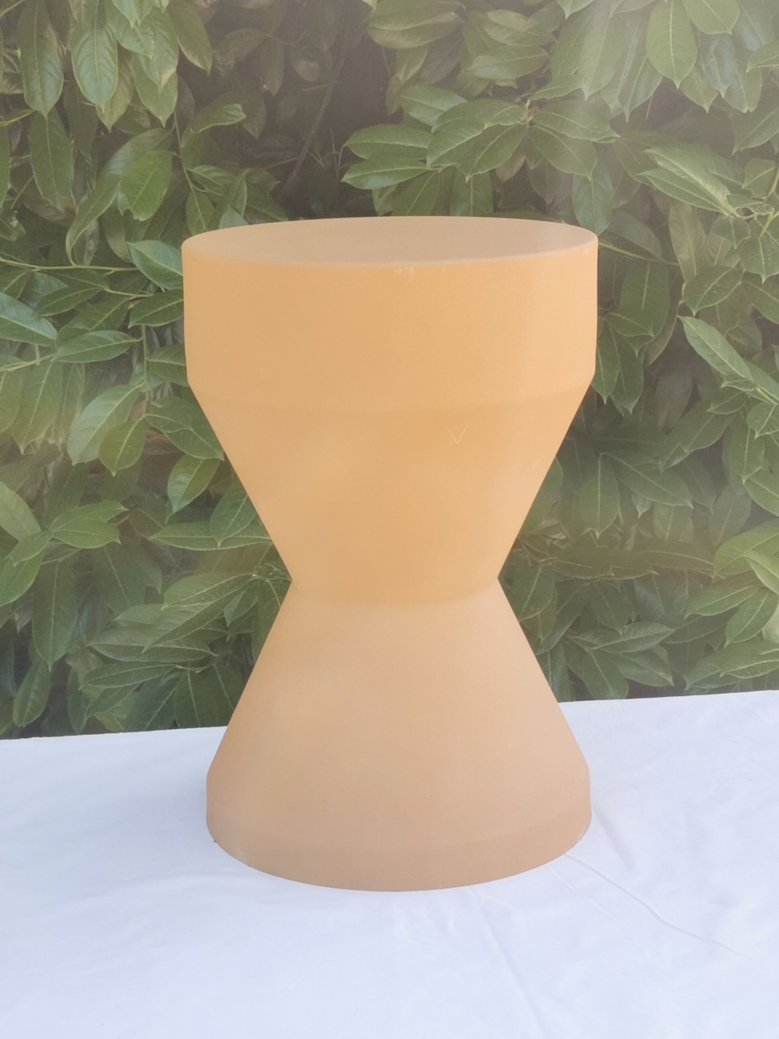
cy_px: 520
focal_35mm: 65
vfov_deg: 29.8
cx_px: 390
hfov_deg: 22.6
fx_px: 1950
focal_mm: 5.58
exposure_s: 1/397
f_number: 1.8
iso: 50
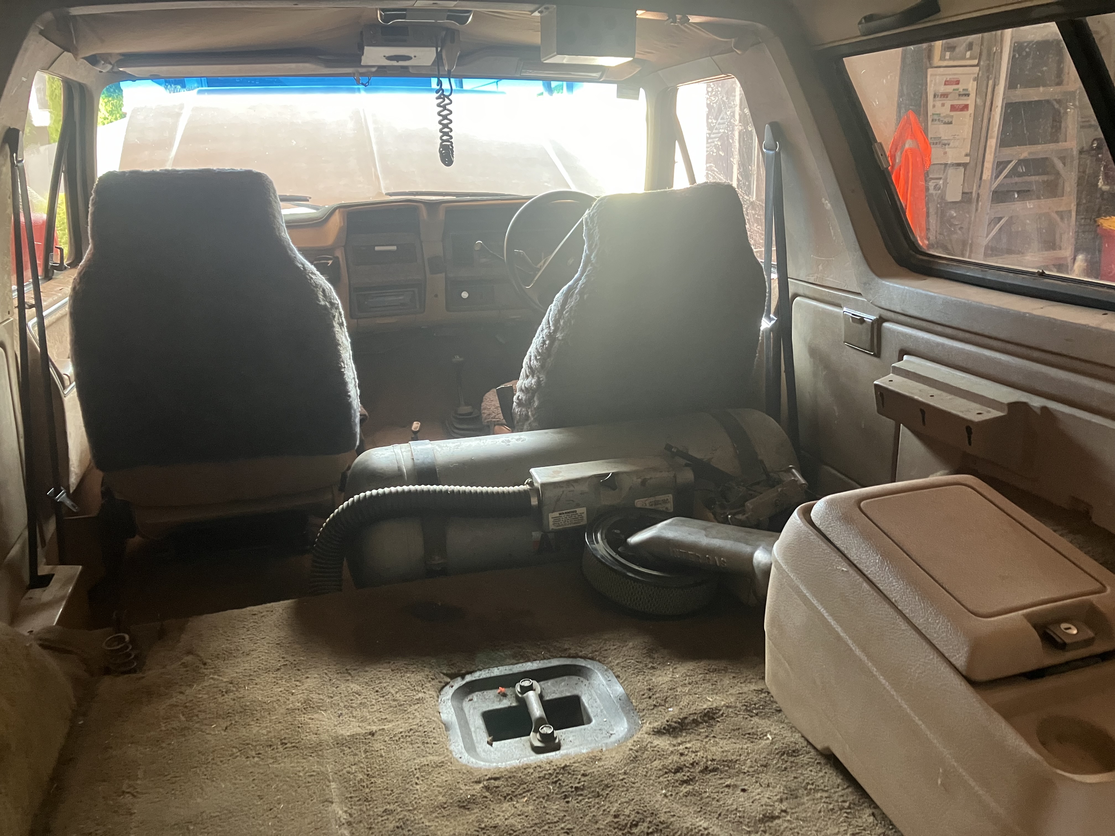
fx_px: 902
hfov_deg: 63.4
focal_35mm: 28
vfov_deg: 49.7
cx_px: 558
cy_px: 418
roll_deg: +0.6
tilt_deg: -15.8
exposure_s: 1/57
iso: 320
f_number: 1.8
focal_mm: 3.99
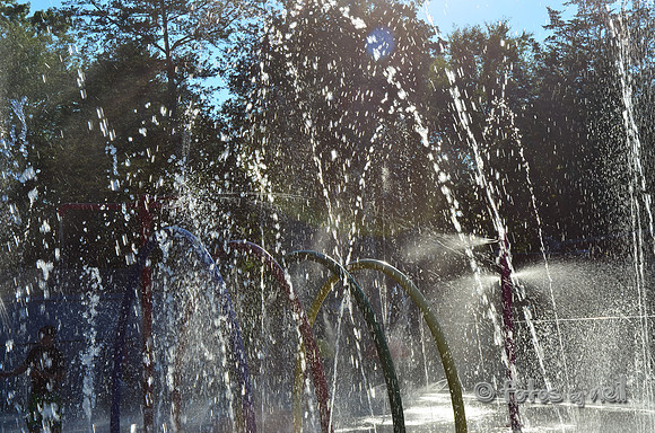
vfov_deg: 22.5
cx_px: 328
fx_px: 1089
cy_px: 216
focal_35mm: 60
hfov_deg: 33.5
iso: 100
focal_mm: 40
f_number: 13
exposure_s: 1/200
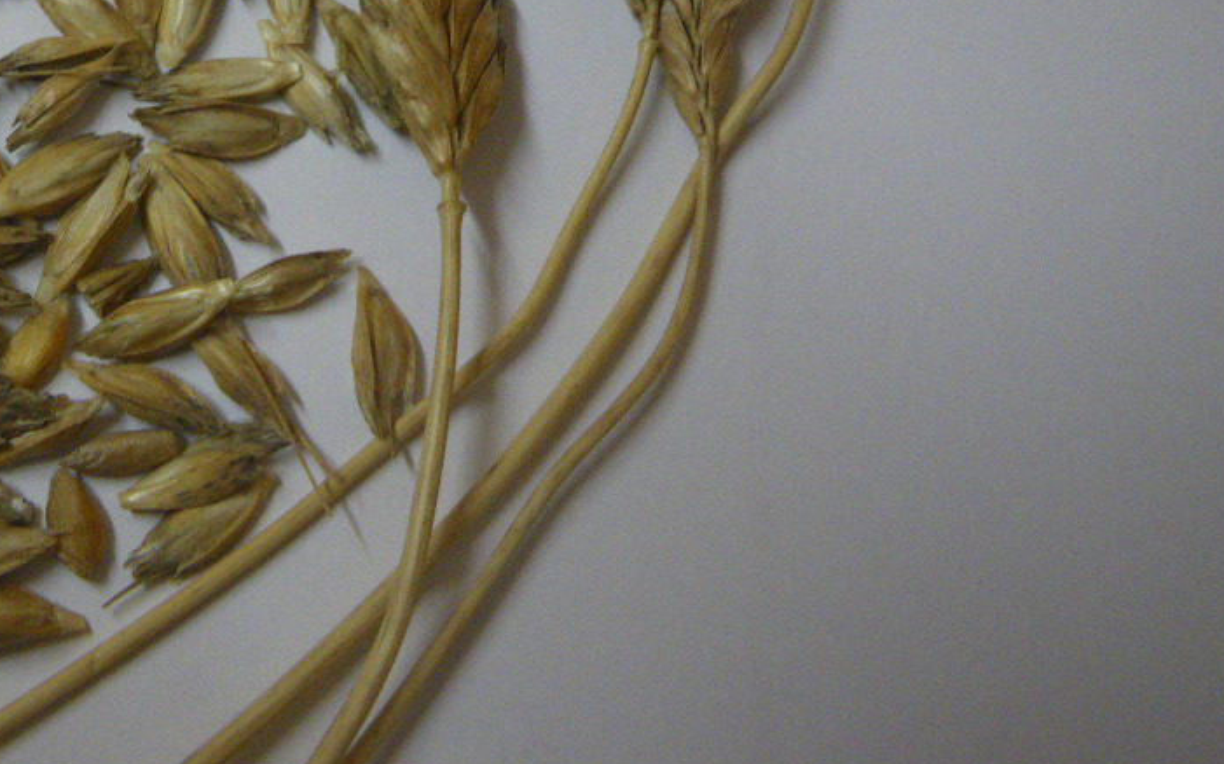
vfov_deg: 20.7
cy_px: 26
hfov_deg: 31.1
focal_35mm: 61
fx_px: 2035
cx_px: 16
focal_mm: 5
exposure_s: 1/50
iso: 250
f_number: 3.5
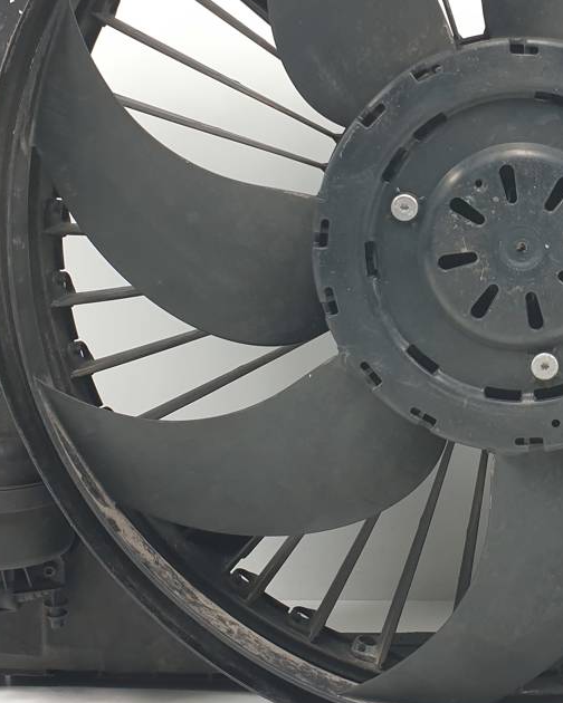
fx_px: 1208
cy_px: 192
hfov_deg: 25.4
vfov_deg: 32.0
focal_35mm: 58
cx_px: 507
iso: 50
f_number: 2.4
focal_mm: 4.3
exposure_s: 1/114
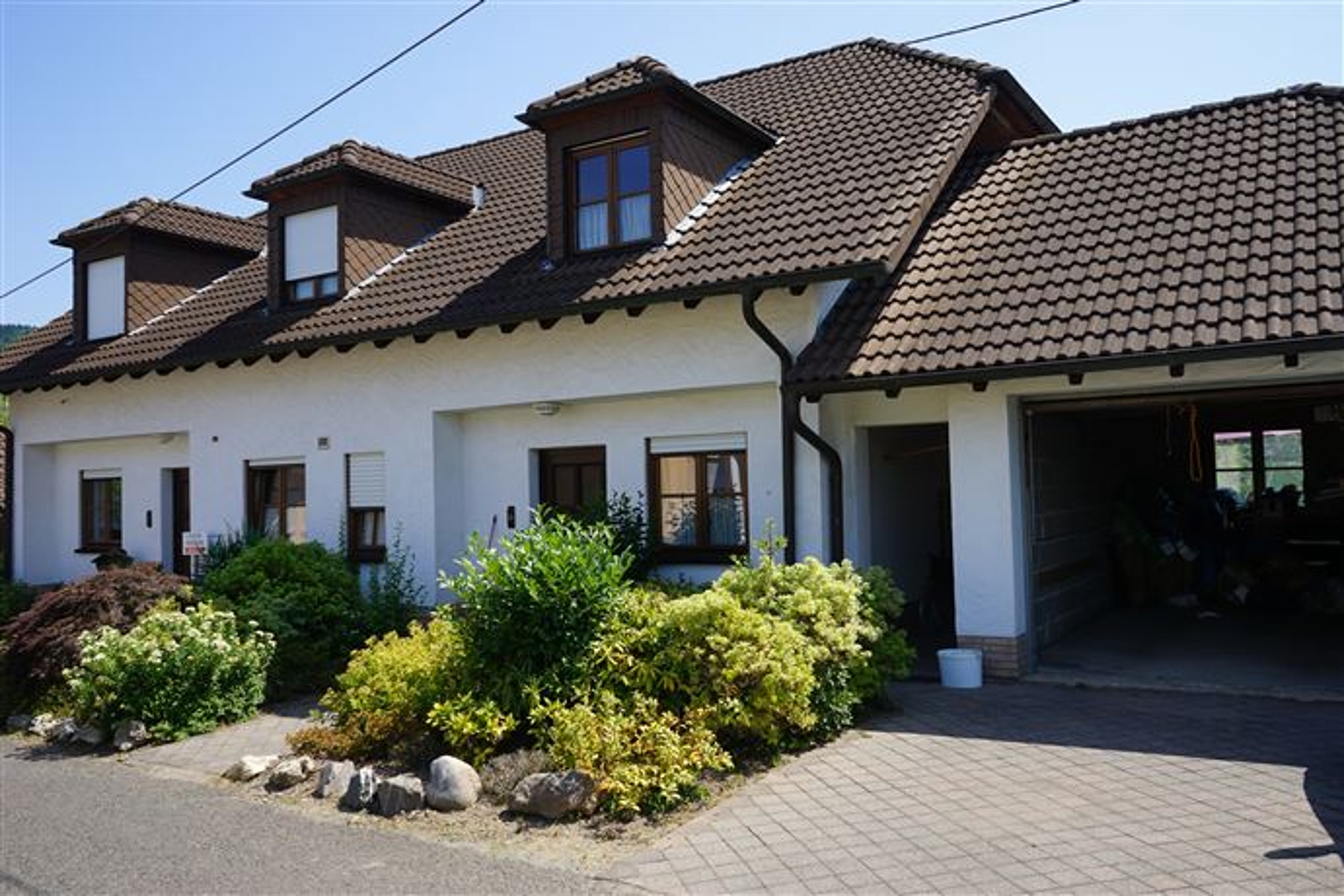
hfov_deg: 65.5
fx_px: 1045
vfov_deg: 46.4
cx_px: 672
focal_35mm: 28
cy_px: 448
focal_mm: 28
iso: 100
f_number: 10
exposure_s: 1/100
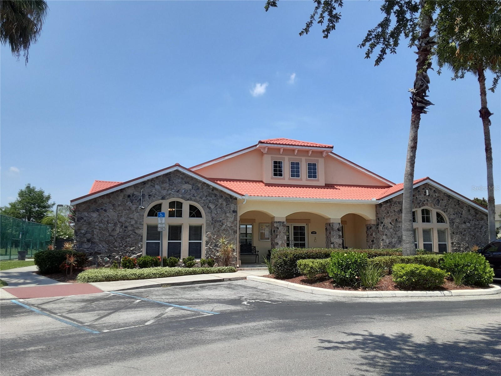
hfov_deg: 65.3
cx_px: 250
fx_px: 391
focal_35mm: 27
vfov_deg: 51.4
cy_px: 188
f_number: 1.9
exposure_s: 1/2132
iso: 40
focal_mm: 2.91
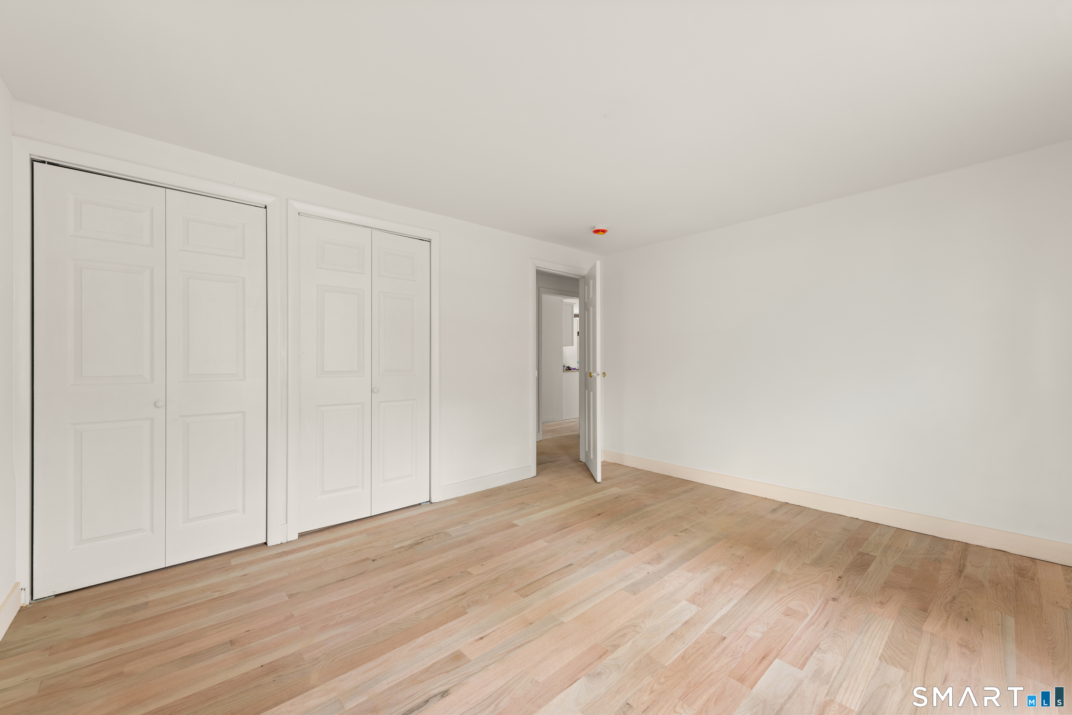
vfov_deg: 81.2
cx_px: 536
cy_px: 358
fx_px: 417
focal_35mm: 14
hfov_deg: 104.3
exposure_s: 1/3
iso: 250
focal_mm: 14
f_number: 7.1
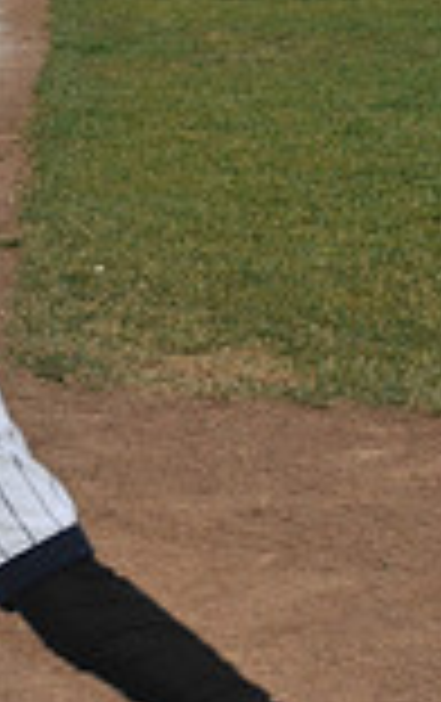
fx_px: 2606
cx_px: -83
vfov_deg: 15.3
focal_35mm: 136
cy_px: 220
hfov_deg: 9.5
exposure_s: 1/250
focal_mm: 24
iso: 200
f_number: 8
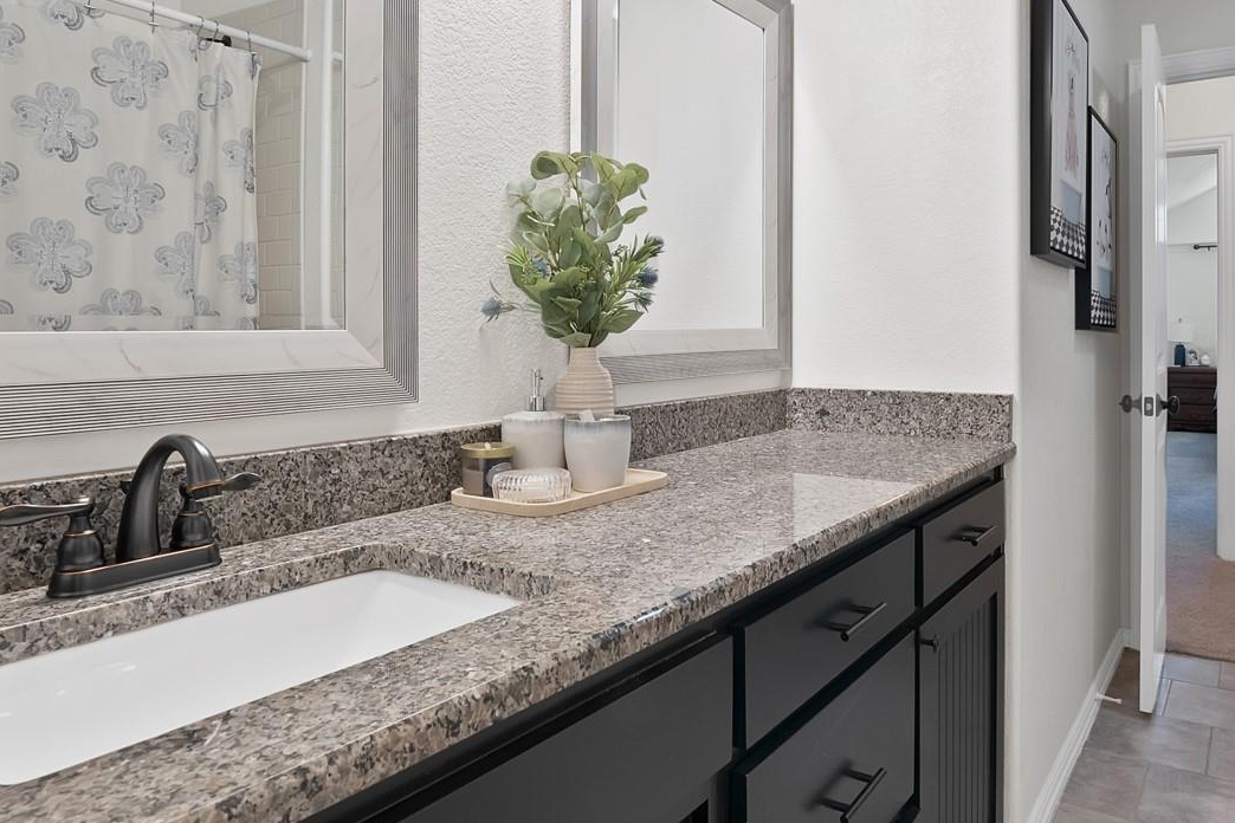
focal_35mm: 23
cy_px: 326
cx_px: 745
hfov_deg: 75.2
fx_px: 789
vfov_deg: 54.7
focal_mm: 12
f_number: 9
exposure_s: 1/4
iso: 640
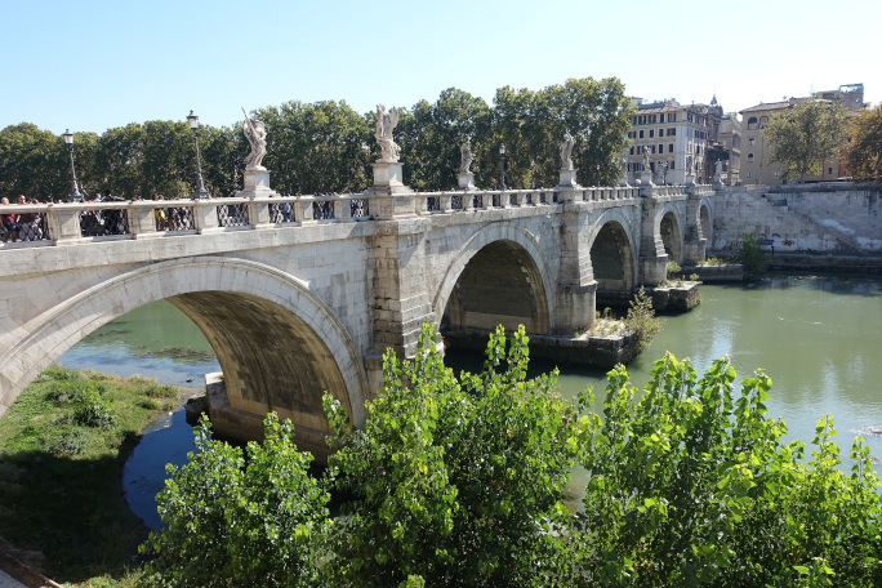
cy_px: 294
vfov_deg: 53.1
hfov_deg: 73.7
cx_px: 441
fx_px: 588
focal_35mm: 24
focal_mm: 8.8
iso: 125
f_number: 5.6
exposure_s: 1/250
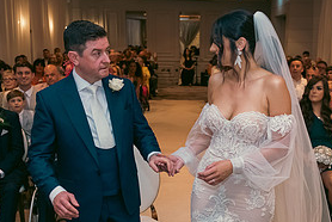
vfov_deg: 26.7
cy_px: 169
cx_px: 227
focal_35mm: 50
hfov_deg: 39.0
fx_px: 462
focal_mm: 24
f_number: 3.5
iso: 800
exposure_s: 1/160
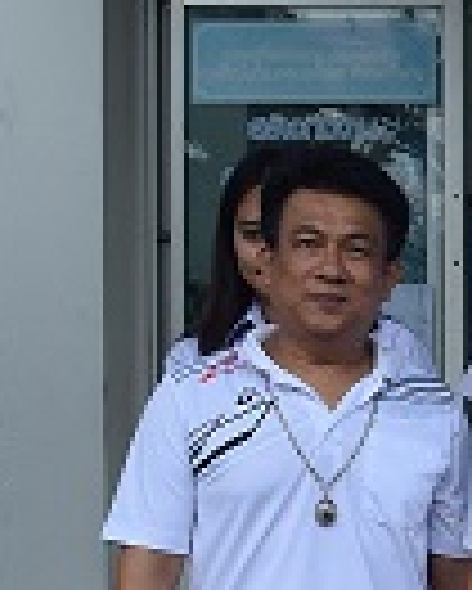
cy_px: 689
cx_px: 1236
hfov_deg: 7.9
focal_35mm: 177
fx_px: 3087
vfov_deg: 10.7
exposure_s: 1/200
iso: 400
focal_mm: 22
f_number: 7.1
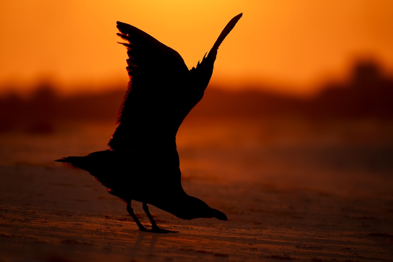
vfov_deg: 2.3
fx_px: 6548
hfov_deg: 3.4
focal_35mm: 600
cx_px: 196
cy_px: 131
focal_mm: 600
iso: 1000
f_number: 5.6
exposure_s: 1/3200
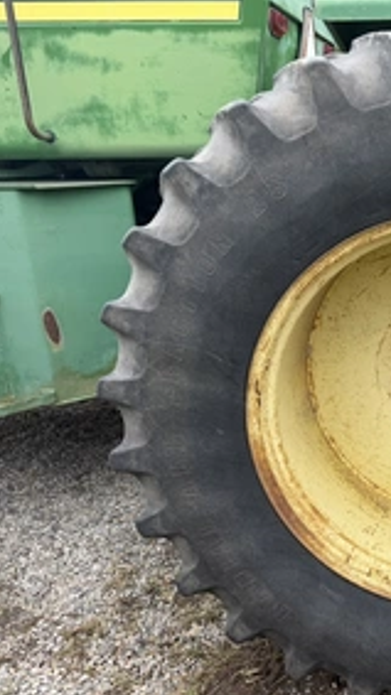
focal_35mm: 37
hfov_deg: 28.0
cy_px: 346
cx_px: 470
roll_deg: +2.4
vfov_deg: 54.0
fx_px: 683
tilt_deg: -15.6
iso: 80
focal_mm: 6.76
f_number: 1.78
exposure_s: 1/909
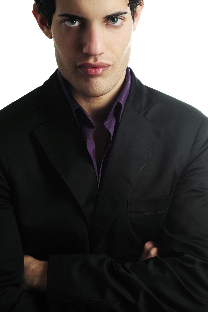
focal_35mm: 71
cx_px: 100
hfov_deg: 19.2
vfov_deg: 28.5
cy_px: 154
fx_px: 616
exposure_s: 1/200
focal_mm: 50
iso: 200
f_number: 6.3
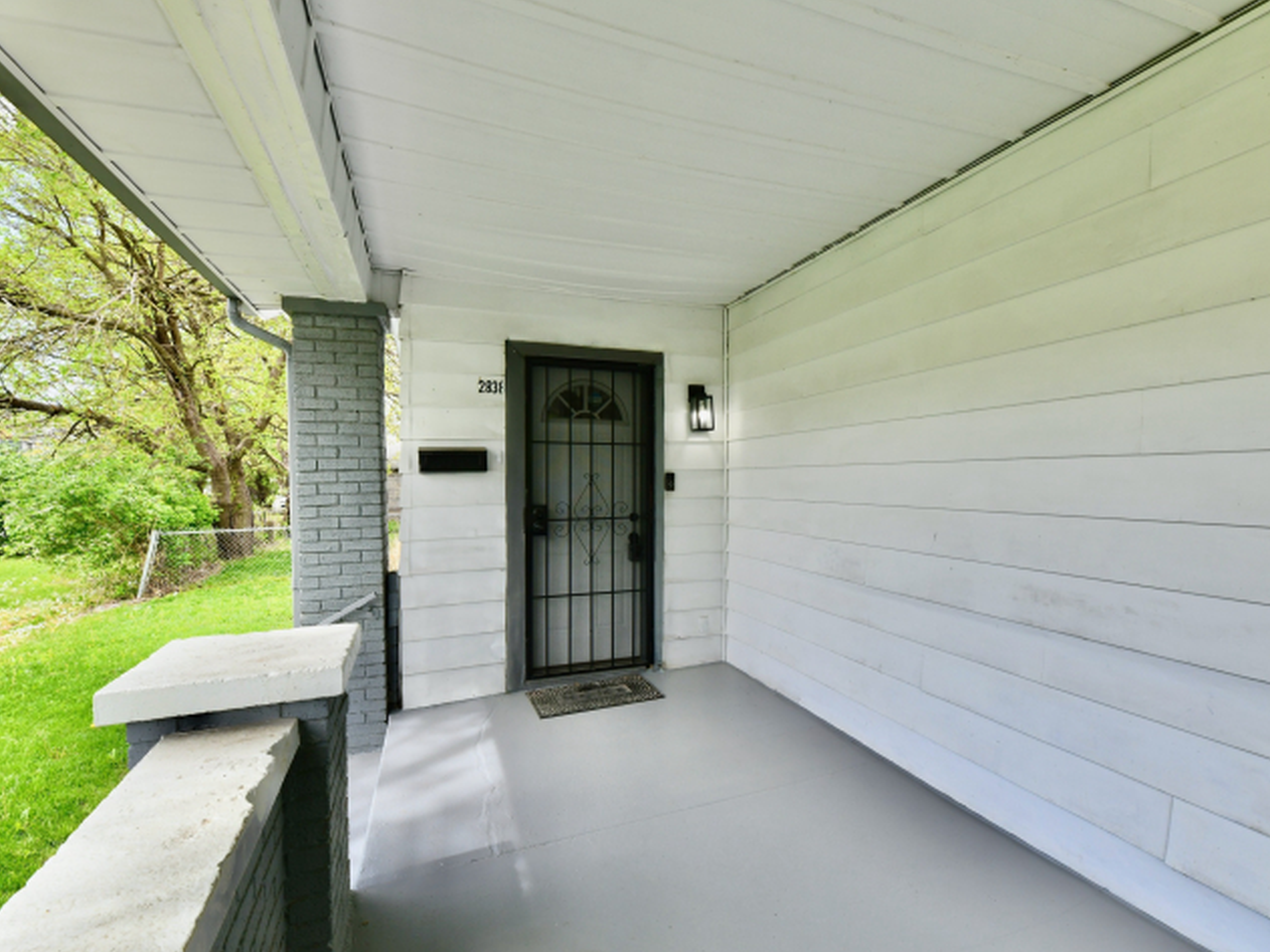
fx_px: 587
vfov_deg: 78.0
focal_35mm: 16
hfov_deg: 94.3
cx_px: 682
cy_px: 501
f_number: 8
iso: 640
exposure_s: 1/250
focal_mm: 14
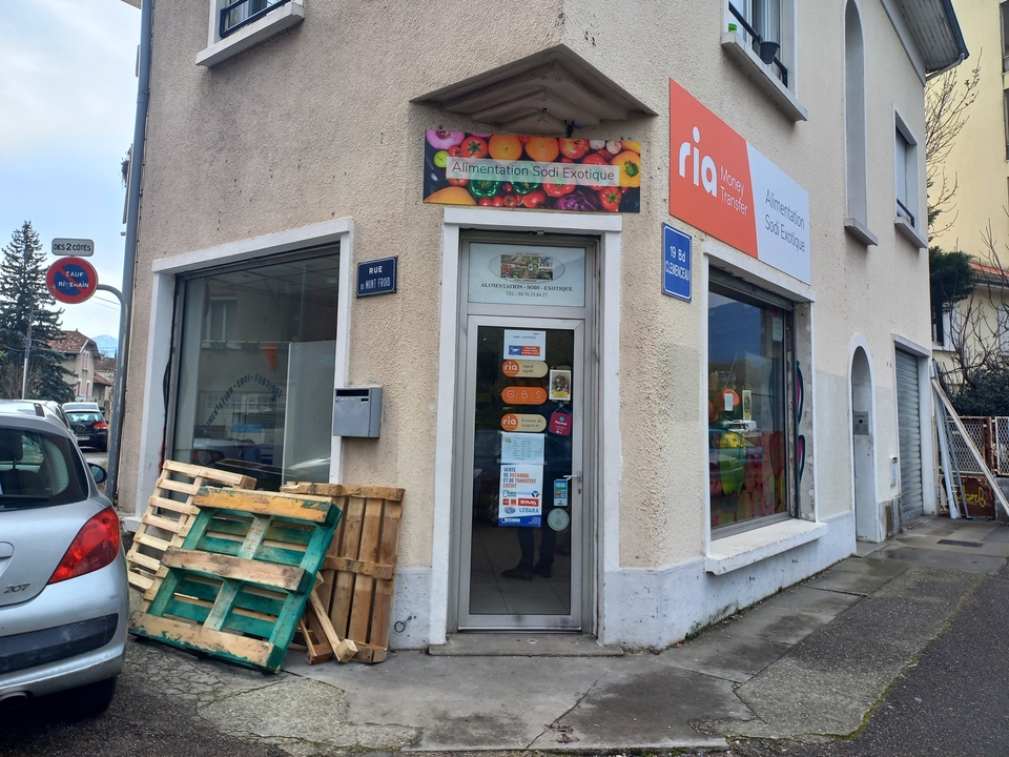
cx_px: 504
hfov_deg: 69.4
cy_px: 378
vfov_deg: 54.9
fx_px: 729
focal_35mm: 25
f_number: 1.8
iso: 50
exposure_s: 1/368
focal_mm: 4.65
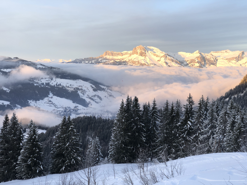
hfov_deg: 36.8
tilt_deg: -4.7
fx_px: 371
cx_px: 124
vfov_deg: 28.0
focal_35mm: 52
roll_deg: -0.5
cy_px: 92
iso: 16
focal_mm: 6
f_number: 2.4
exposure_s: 1/100
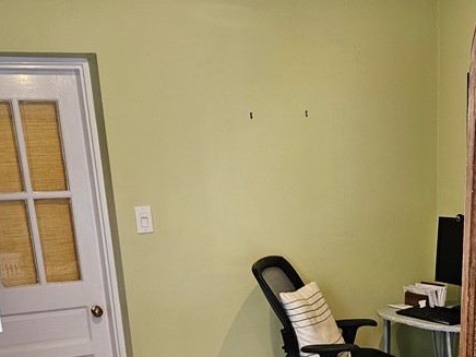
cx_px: 309
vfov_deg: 25.3
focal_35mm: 54
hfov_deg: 35.3
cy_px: 384
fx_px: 743
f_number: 1.8
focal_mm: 5.4
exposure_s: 1/120
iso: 200
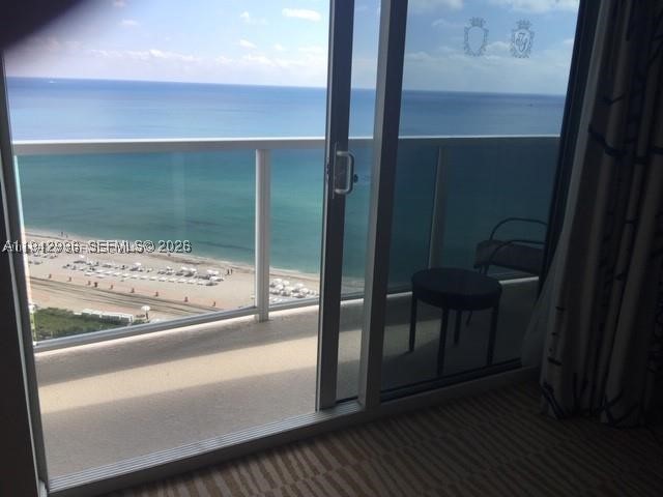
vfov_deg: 48.2
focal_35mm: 29
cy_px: 248
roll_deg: +0.1
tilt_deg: -16.2
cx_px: 332
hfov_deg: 61.7
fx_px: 555
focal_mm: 4.15
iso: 25
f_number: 2.2
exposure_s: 1/1012
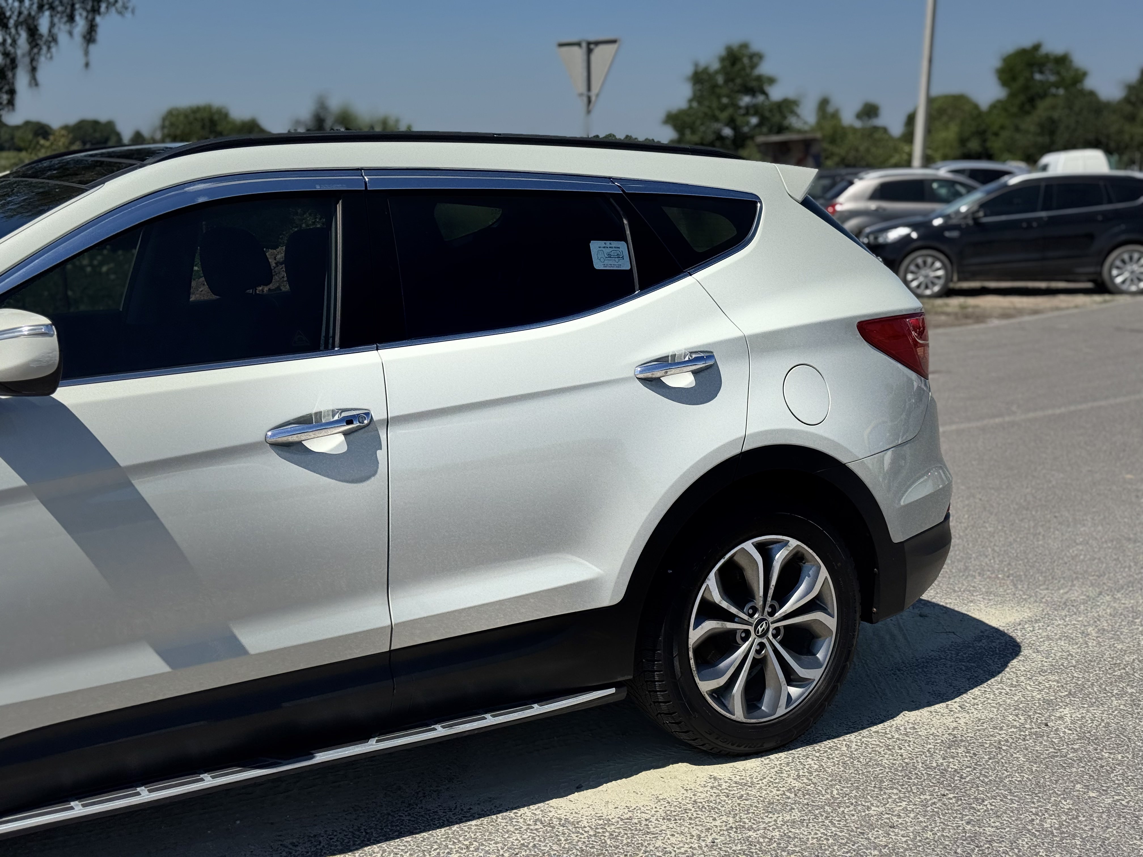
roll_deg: -0.2
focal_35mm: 48
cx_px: 572
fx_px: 1585
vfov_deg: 30.3
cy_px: 428
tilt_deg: -9.0
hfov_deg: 39.7
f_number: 1.78
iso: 80
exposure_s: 1/12500
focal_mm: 6.76
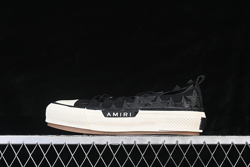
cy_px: 84
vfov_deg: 18.2
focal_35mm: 75
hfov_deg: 27.0
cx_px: 125
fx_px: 521
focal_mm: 50
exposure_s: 1/60
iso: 160
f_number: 6.3
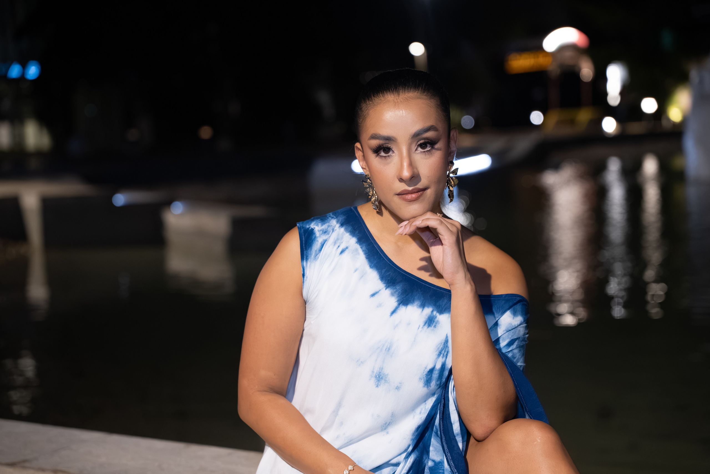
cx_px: 355
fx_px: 1381
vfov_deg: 19.5
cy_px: 237
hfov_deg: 28.8
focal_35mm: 70
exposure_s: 1/250
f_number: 2.8
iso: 6400
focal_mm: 70
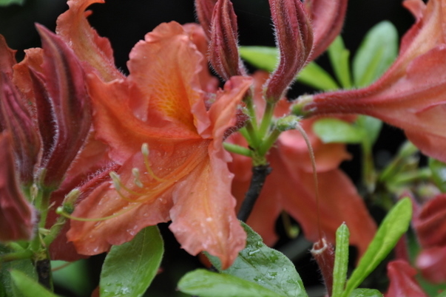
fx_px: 2585
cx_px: 280
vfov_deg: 6.6
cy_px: 137
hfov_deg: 9.9
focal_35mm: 209
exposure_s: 1/125
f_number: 5.6
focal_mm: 105
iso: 250
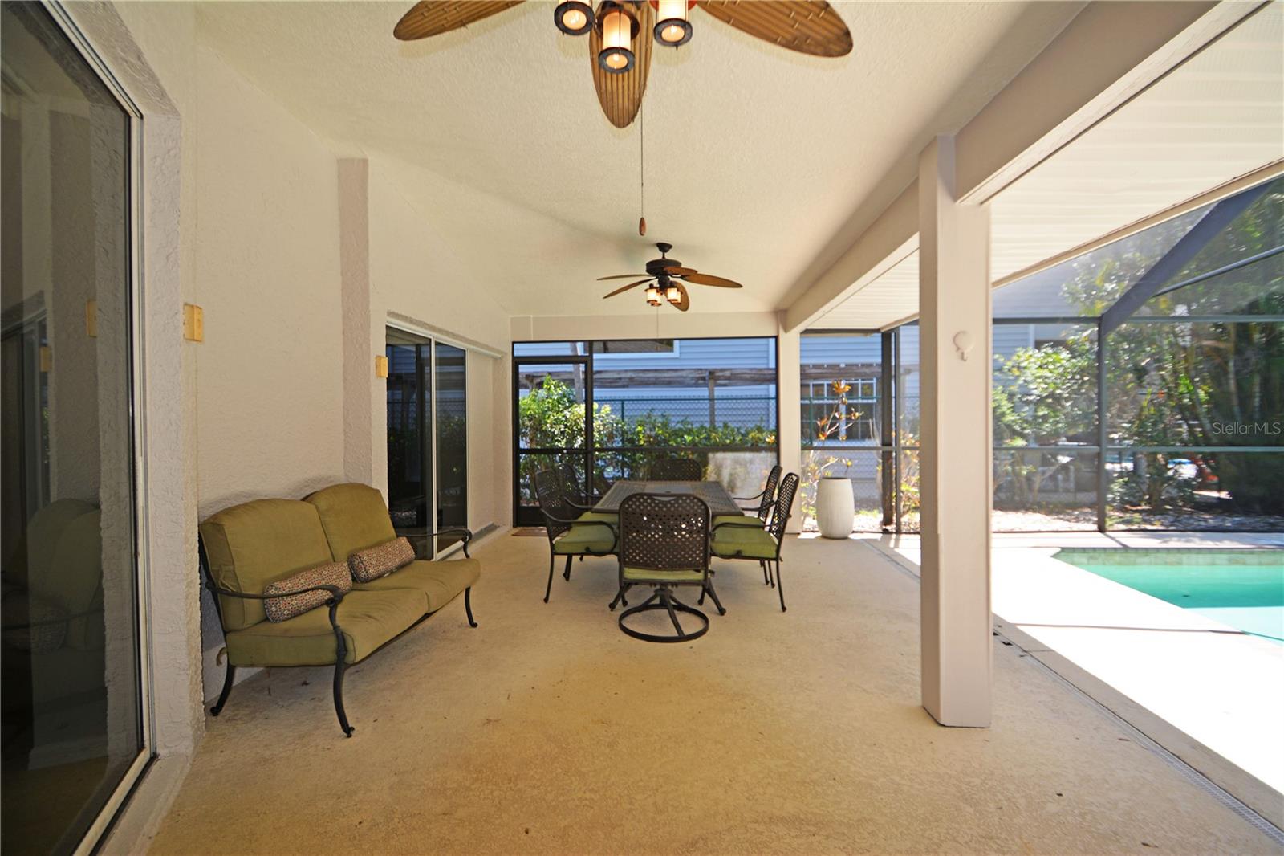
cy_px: 428
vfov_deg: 77.3
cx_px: 642
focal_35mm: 15
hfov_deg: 100.4
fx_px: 535
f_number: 4
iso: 100
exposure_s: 1/200
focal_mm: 10
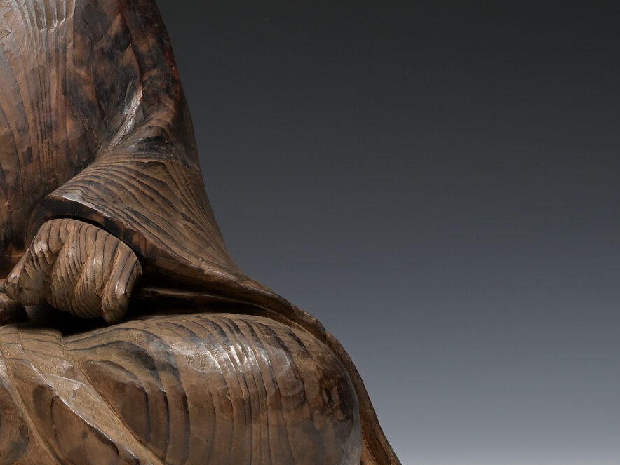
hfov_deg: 5.3
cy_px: 42
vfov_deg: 4.0
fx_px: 6734
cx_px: -90
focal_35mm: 376
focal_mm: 135
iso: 280
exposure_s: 1/180
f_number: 16
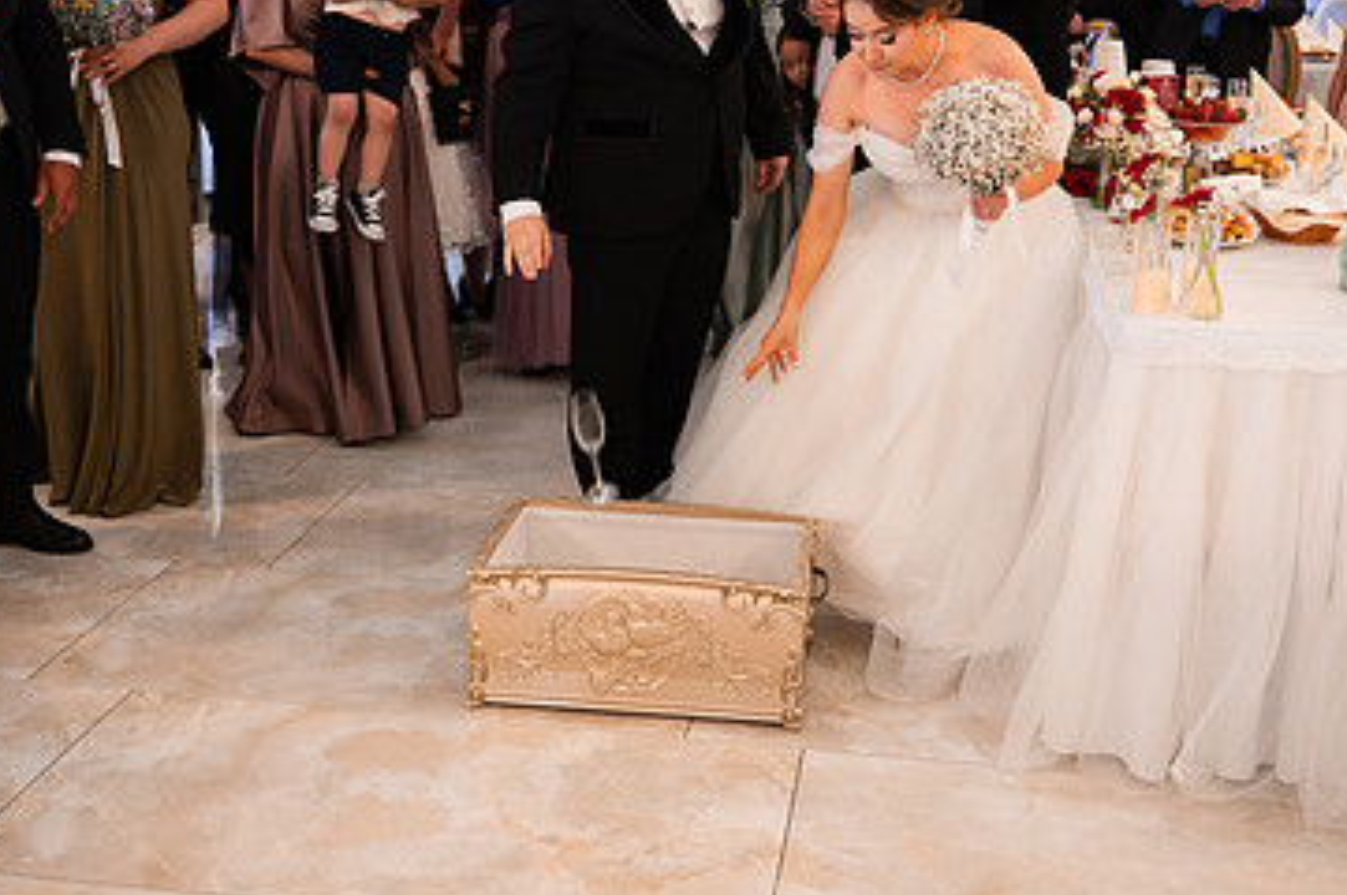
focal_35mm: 45
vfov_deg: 29.5
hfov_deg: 43.6
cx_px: 731
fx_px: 1682
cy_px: 257
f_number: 2.8
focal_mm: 28
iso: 2500
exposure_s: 1/250
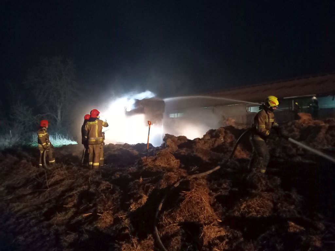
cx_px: 168
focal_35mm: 25
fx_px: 242
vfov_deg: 54.9
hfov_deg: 69.4
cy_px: 126
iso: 4000
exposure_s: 1/10
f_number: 1.8
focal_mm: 4.65
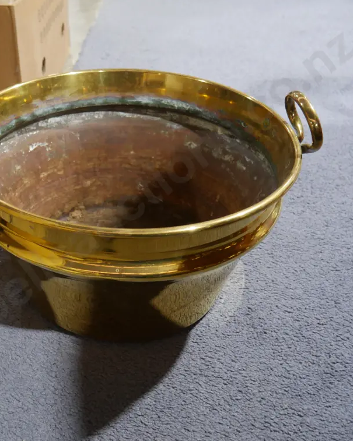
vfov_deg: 49.1
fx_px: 483
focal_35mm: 37
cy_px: 221
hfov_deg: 39.5
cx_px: 111
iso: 1000
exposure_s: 1/60
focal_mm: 14
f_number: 3.5
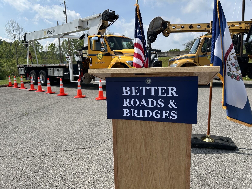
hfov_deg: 67.3
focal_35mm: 26
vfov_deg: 53.1
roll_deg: +1.5
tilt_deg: -9.8
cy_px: 94
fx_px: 189
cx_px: 126
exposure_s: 1/4274
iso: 50
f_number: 1.5
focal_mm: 5.7
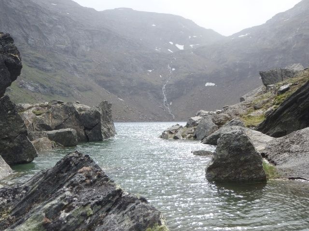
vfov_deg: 39.7
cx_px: 154
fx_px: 321
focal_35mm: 36
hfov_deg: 51.4
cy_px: 116
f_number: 5
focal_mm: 6.53
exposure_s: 1/160
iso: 64
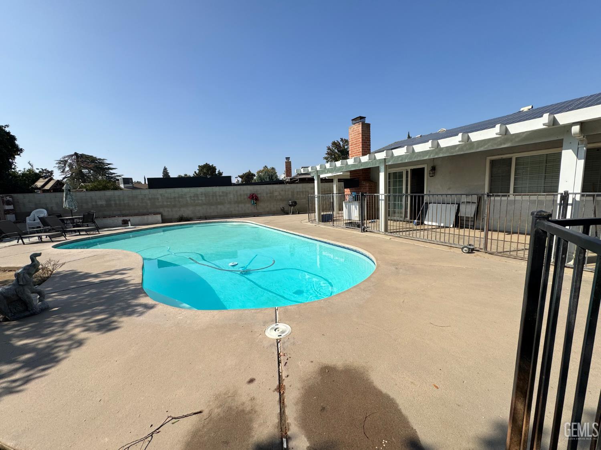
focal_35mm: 14
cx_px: 300
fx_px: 243
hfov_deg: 102.1
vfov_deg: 85.7
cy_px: 225
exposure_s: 1/2674
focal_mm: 2.22
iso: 50
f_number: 2.2
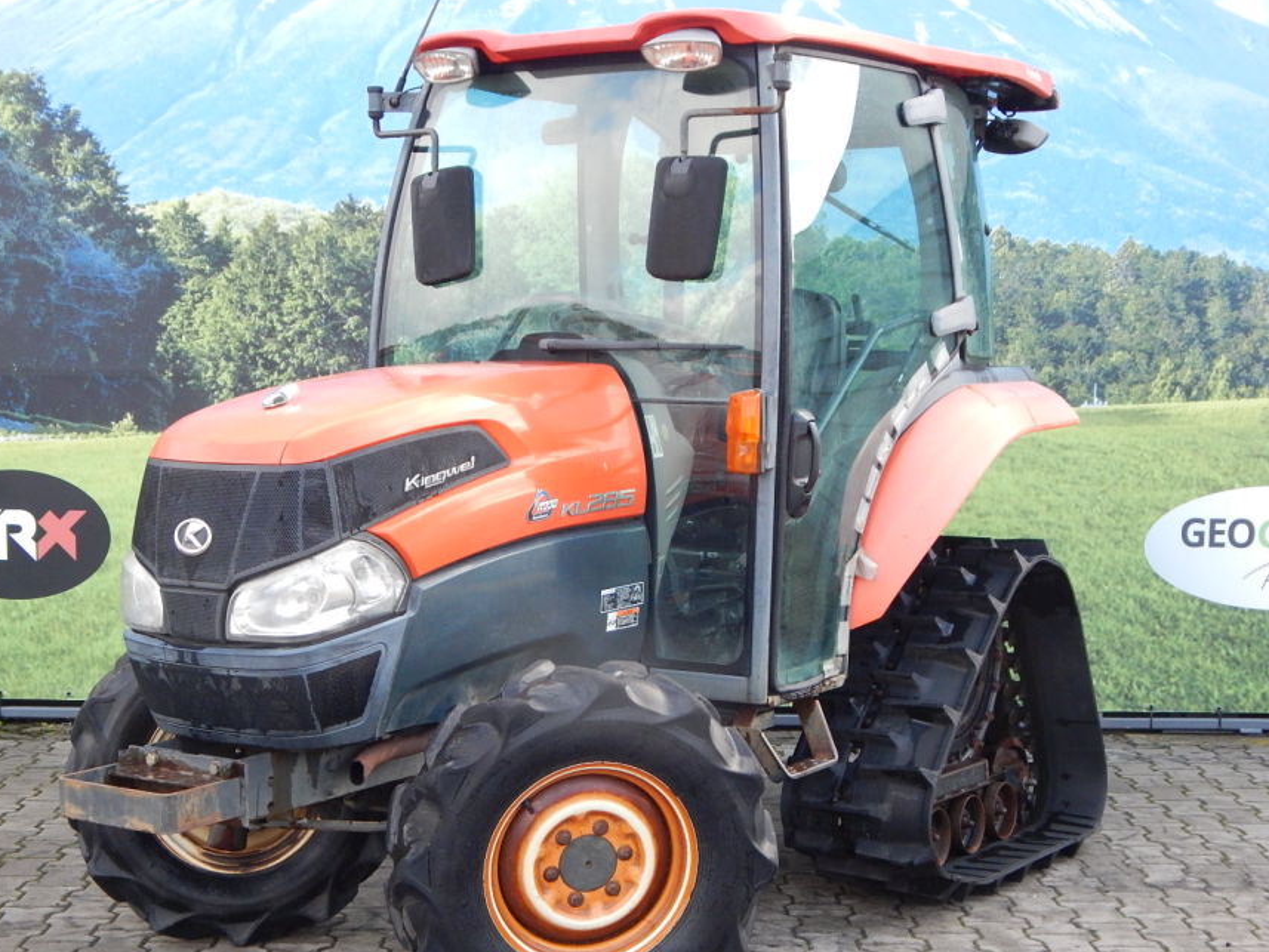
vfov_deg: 26.1
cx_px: 612
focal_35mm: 56
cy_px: 537
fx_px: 2053
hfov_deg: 34.3
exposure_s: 1/250
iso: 400
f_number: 3.7
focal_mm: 8.6
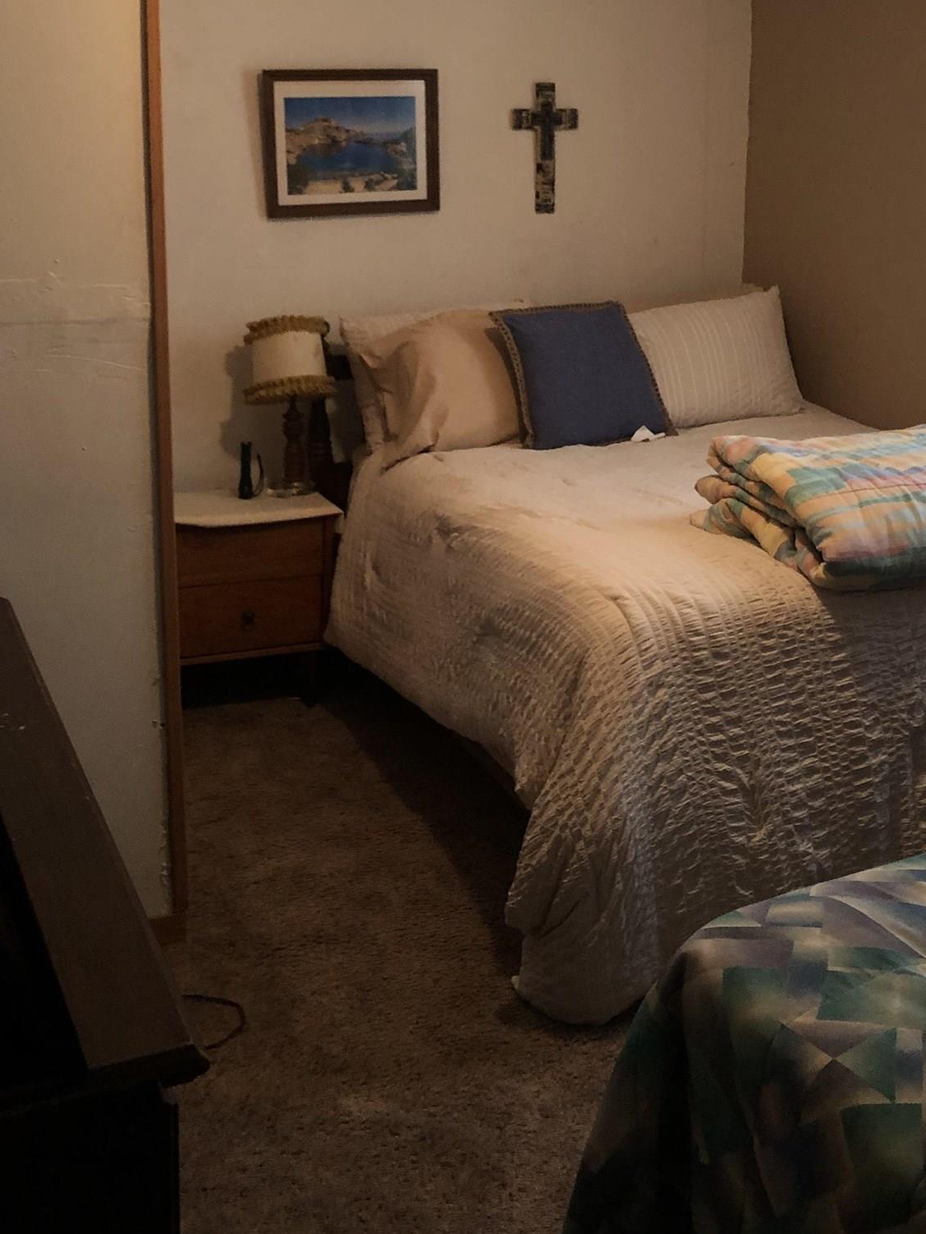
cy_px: 374
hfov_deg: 33.4
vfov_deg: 43.0
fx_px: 1534
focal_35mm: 43
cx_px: 604
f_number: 1.8
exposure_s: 1/23
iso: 40
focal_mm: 3.99
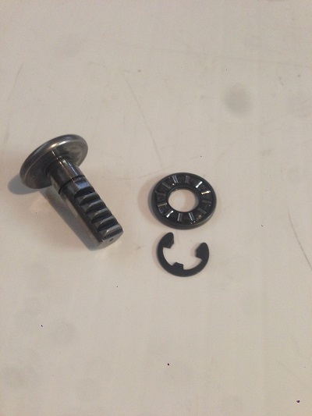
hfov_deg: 43.0
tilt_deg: -55.8
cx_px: 156
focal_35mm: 33
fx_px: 396
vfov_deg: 55.3
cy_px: 208
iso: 160
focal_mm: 4.12
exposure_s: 1/20
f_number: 2.4
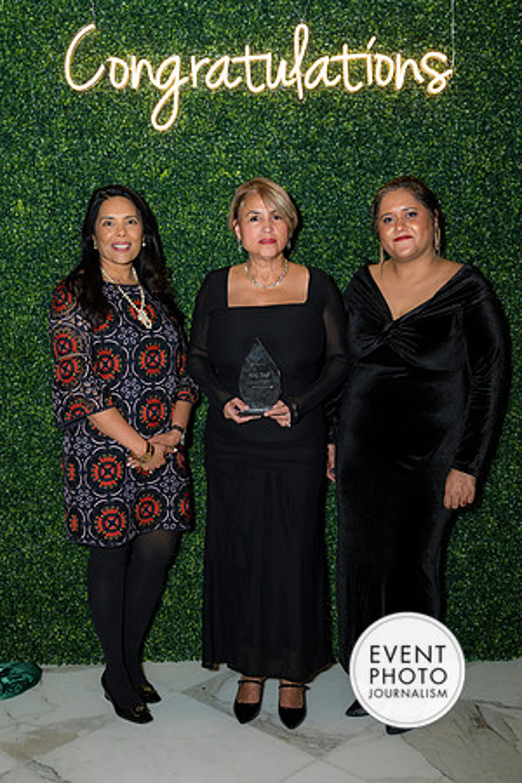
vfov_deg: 47.4
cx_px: 261
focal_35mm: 41
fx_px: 892
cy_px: 392
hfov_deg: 32.6
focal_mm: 41
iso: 800
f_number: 5
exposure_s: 1/160
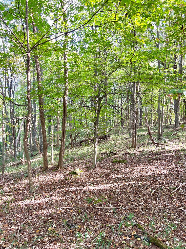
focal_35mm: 26
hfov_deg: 53.1
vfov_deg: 67.3
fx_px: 186
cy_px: 124
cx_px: 93
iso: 64
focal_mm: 5.7
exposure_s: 1/121
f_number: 1.5
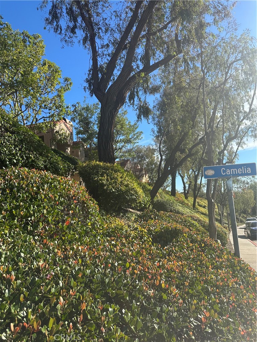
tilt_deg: +8.3
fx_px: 238
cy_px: 171
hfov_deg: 56.8
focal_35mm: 24
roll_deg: +3.7
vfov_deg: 71.6
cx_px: 128
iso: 80
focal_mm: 6.86
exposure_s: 1/2469
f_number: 1.78
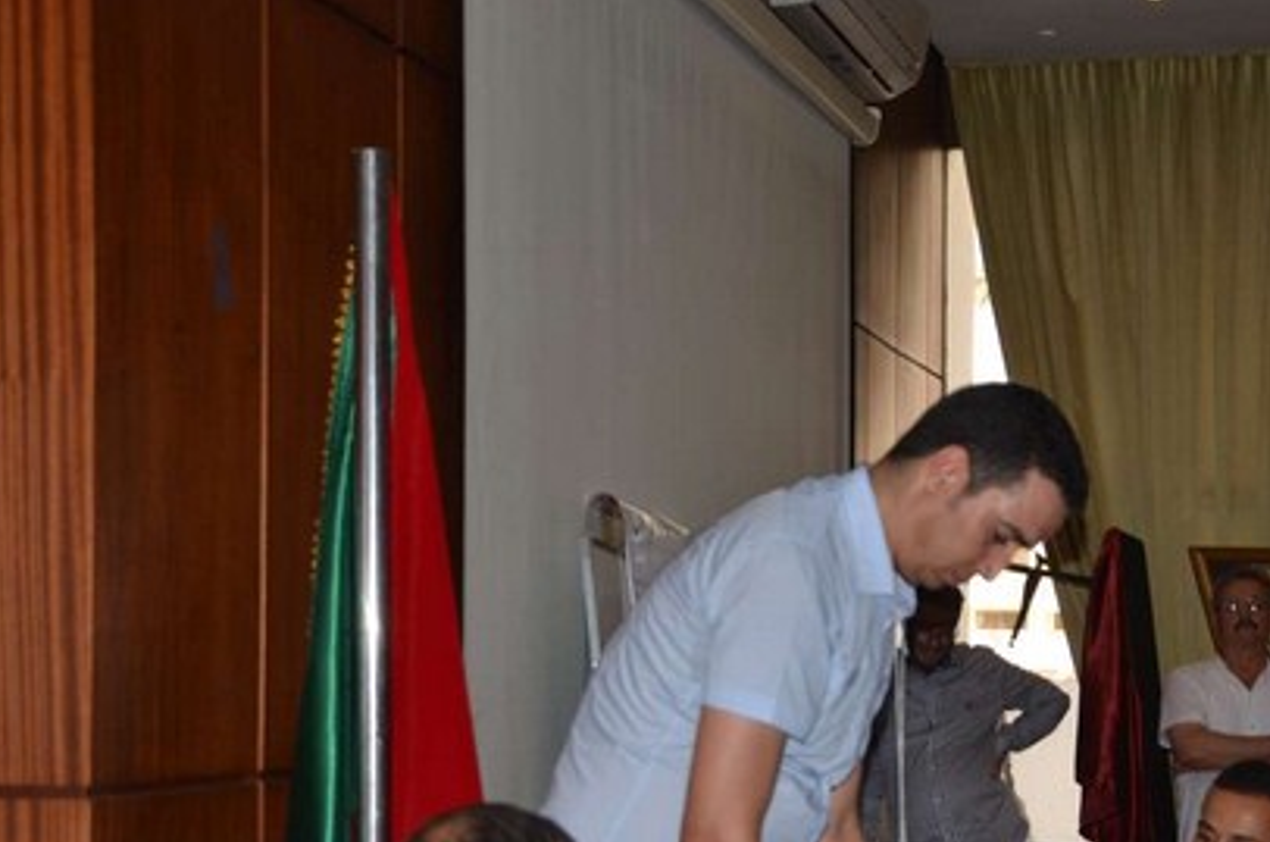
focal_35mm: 71
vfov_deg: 18.9
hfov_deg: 28.3
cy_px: 656
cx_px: 874
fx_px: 2500
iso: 100
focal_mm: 28
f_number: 4
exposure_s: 1/60
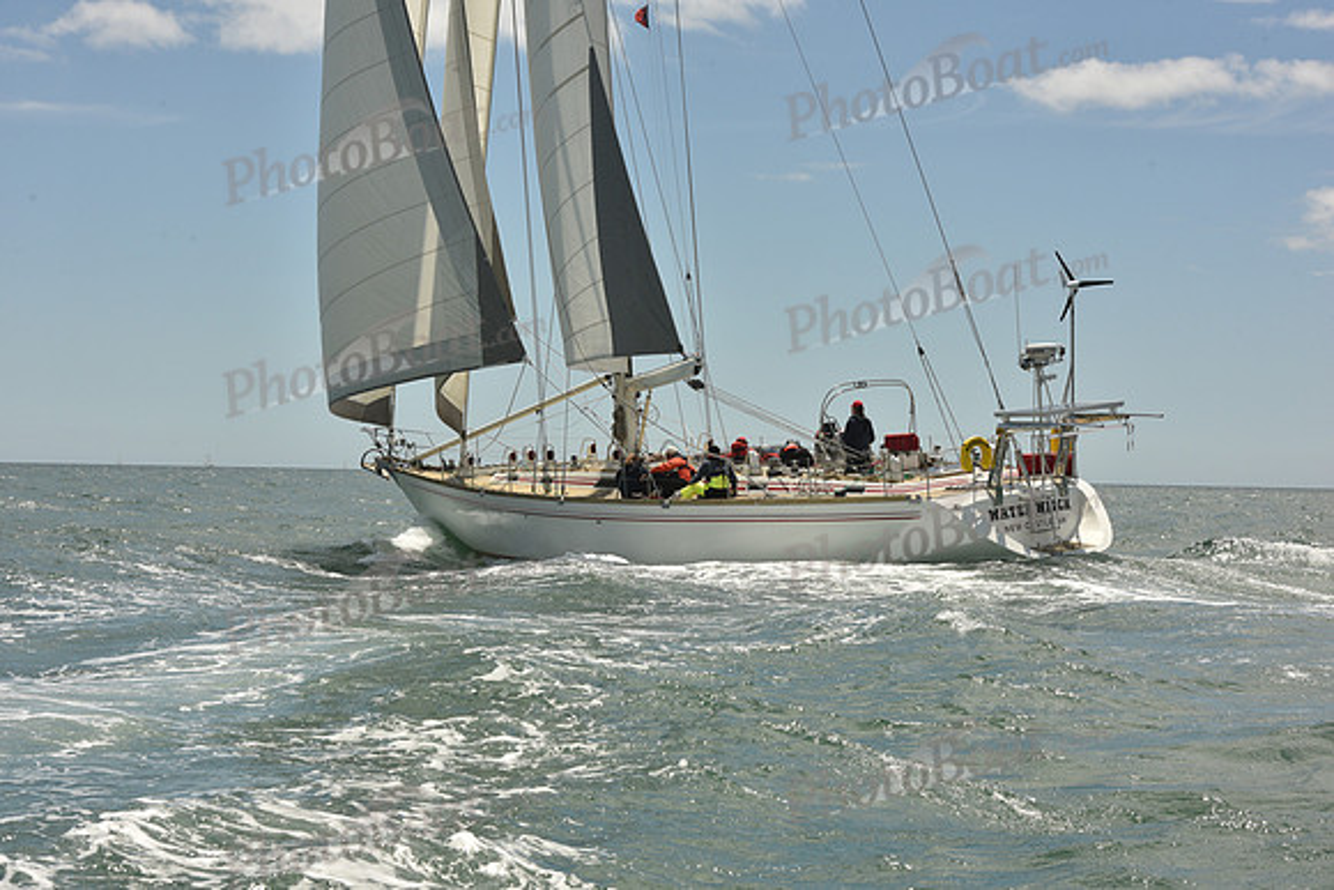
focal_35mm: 70
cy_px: 445
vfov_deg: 19.5
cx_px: 667
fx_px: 2594
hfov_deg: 28.8
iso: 320
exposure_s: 1/800
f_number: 13
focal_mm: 70
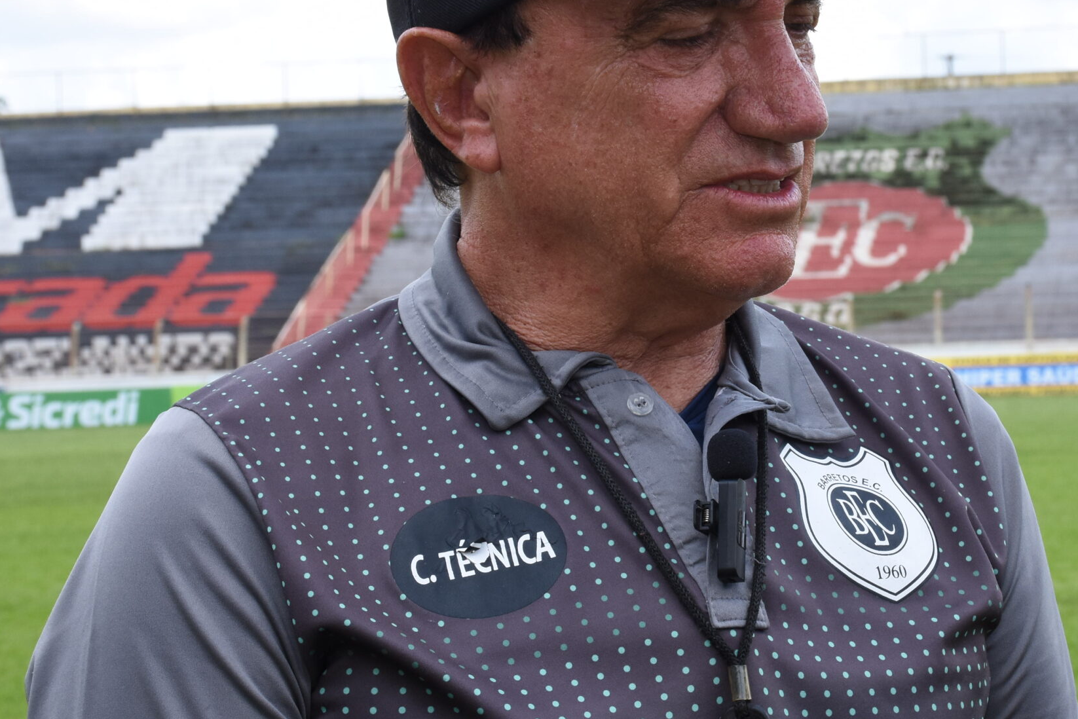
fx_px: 3354
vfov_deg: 12.2
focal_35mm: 112
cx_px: 721
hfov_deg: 18.2
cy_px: 267
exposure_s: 1/250
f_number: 13
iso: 500
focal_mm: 48
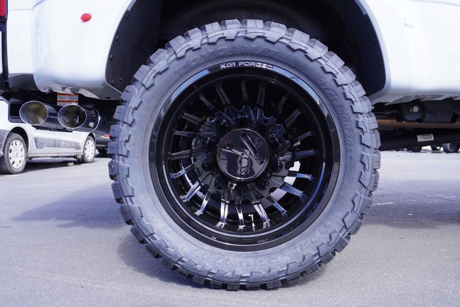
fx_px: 403
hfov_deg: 59.5
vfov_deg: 41.8
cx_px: 230
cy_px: 154
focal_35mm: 32
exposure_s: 1/100
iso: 100
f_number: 6.3
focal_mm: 21
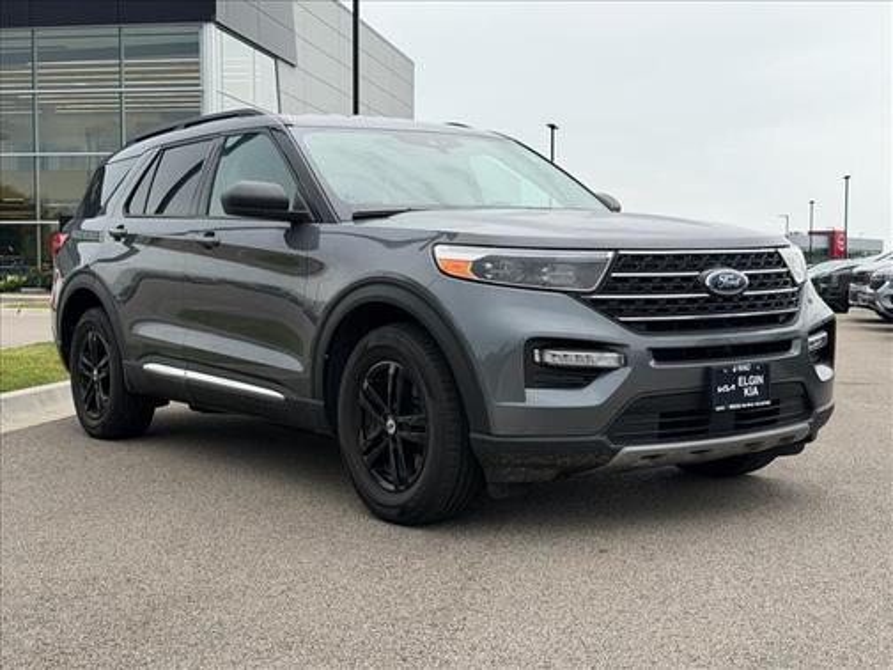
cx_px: 446
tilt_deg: -4.0
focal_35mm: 48
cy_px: 335
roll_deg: +0.3
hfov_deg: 39.7
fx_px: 1238
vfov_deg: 30.3
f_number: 1.78
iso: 64
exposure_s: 1/1456
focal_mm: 6.76
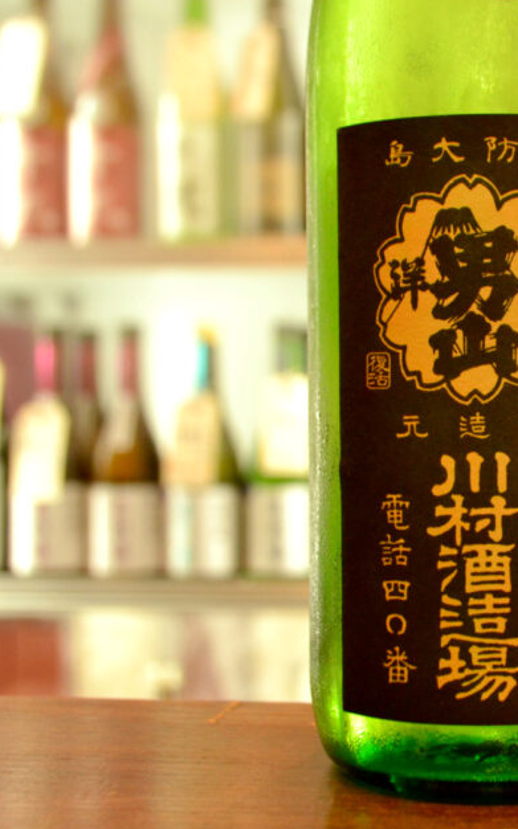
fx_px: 1378
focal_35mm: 61
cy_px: 412
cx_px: 513
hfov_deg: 20.6
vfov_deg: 33.5
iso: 1600
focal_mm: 26
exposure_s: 1/100
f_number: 4.5
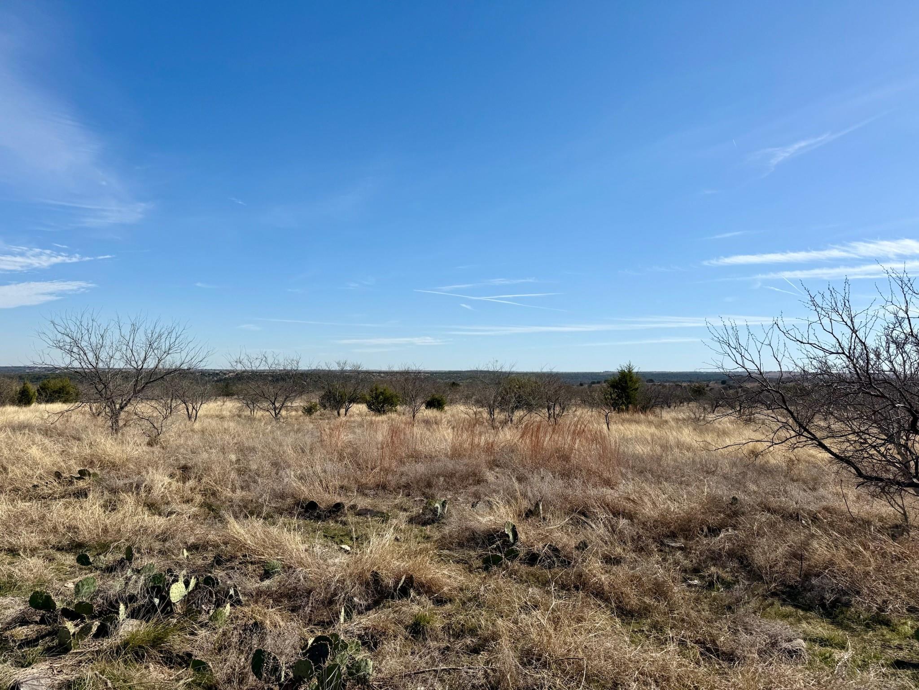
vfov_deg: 56.8
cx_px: 460
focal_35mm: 24
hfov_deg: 71.6
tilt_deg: +2.5
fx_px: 637
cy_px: 345
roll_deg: -0.3
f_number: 1.78
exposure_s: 1/8130
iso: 80
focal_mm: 6.76
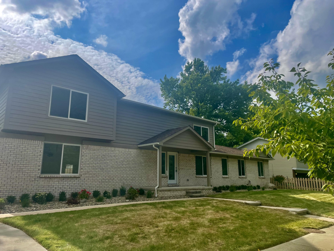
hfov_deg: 67.3
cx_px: 167
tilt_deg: +12.7
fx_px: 251
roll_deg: +0.5
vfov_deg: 53.1
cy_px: 126
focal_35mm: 26
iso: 32
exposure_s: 1/6135
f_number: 1.6
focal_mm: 4.2
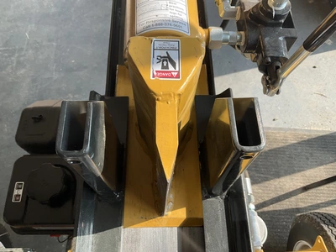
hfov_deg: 61.7
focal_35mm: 29
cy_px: 126
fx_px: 281
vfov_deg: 48.2
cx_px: 168
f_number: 1.8
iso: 25
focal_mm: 3
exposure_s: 1/394
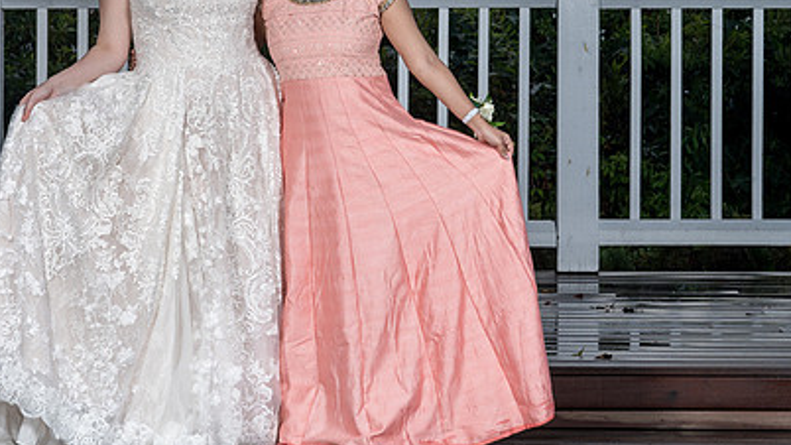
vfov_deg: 5.7
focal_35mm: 212
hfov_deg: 10.2
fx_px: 4446
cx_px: 238
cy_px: 94
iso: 100
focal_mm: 129
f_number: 8
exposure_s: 1/200
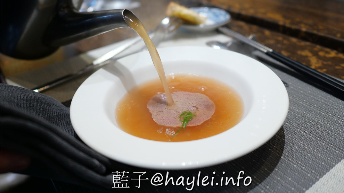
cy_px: 68
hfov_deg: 59.5
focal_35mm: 33
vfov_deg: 35.4
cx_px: 173
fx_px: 301
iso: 320
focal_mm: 15
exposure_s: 1/60
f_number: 1.7
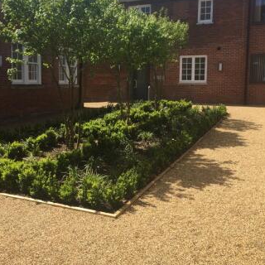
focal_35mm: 35
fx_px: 303
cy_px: 104
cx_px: 133
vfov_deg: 46.9
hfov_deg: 47.2
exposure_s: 1/1236
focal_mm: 4.15
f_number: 2.2
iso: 32
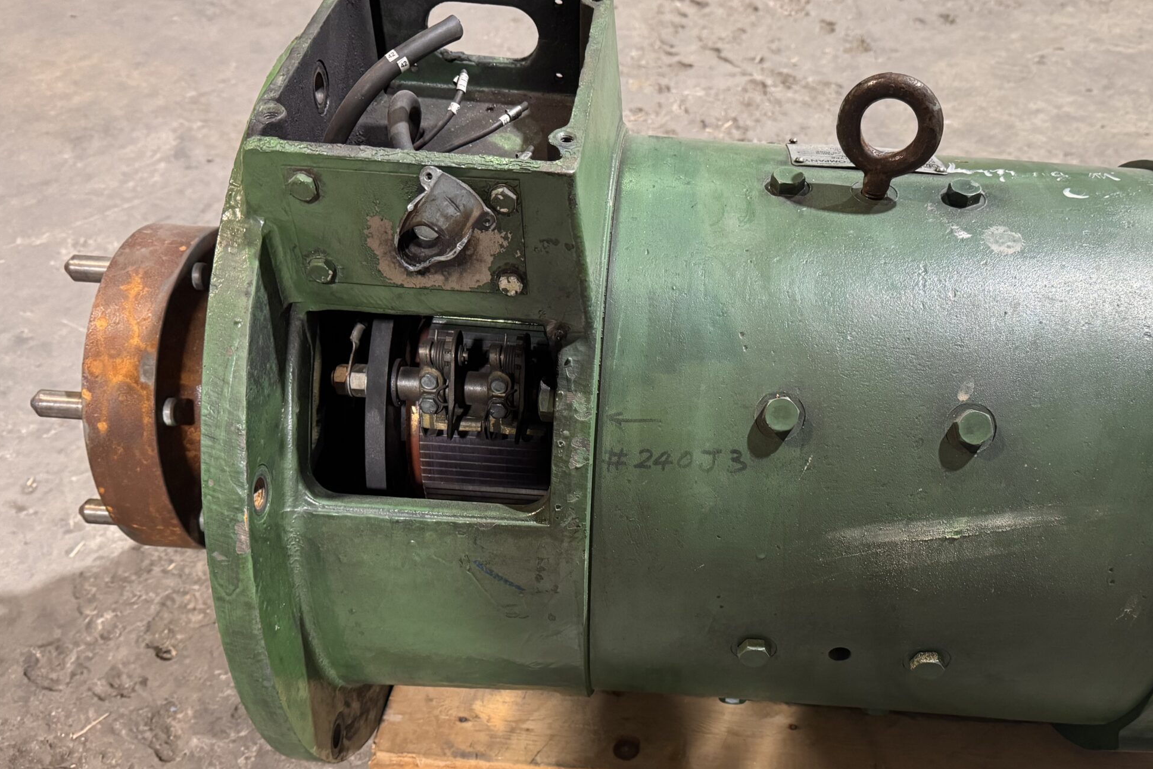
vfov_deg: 39.6
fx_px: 1057
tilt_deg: -43.9
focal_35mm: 33
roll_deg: +1.2
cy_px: 495
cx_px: 680
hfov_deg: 56.9
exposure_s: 1/60
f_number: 1.78
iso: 500
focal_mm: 6.76
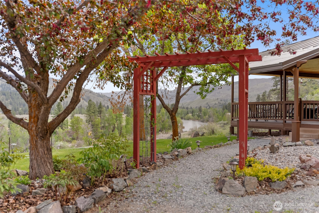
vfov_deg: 39.4
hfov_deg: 56.3
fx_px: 298
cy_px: 106
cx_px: 160
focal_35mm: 34
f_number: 3.2
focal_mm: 33.6
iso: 100
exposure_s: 1/125
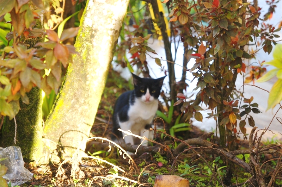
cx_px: 141
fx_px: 645
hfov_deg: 24.7
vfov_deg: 16.5
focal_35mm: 82
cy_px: 94
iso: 500
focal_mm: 55
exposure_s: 1/160
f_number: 5.6
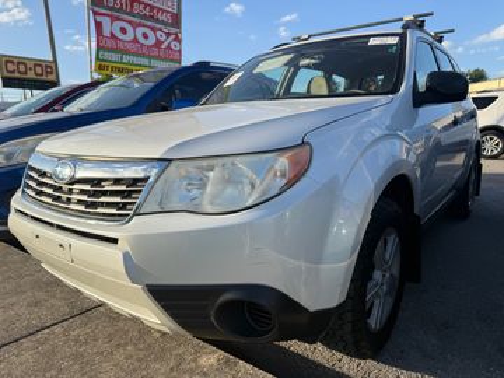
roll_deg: +1.5
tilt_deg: -10.2
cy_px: 189
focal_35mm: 24
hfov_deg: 71.6
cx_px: 252
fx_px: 349
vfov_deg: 56.8
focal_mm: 6.76
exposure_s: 1/2611
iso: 80
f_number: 1.78
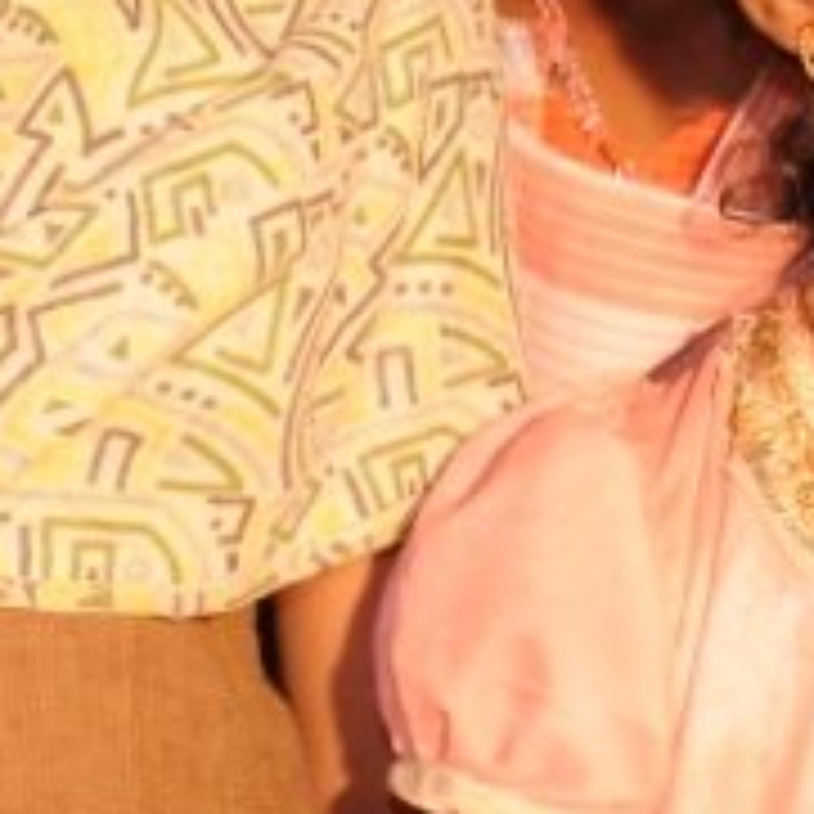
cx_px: 1286
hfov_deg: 6.3
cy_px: -63
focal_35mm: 273
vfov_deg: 6.4
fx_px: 7263
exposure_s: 1/125
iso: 1000
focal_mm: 38
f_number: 6.3
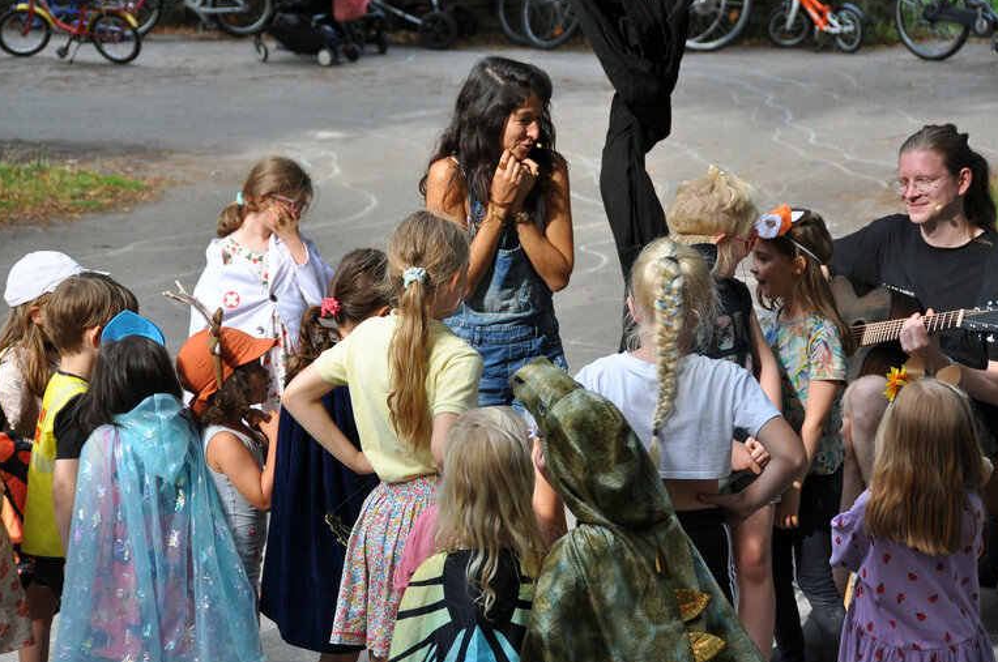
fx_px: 3045
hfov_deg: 18.6
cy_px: 318
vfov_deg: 12.4
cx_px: 509
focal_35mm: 110
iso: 250
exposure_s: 1/320
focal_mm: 70
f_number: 5
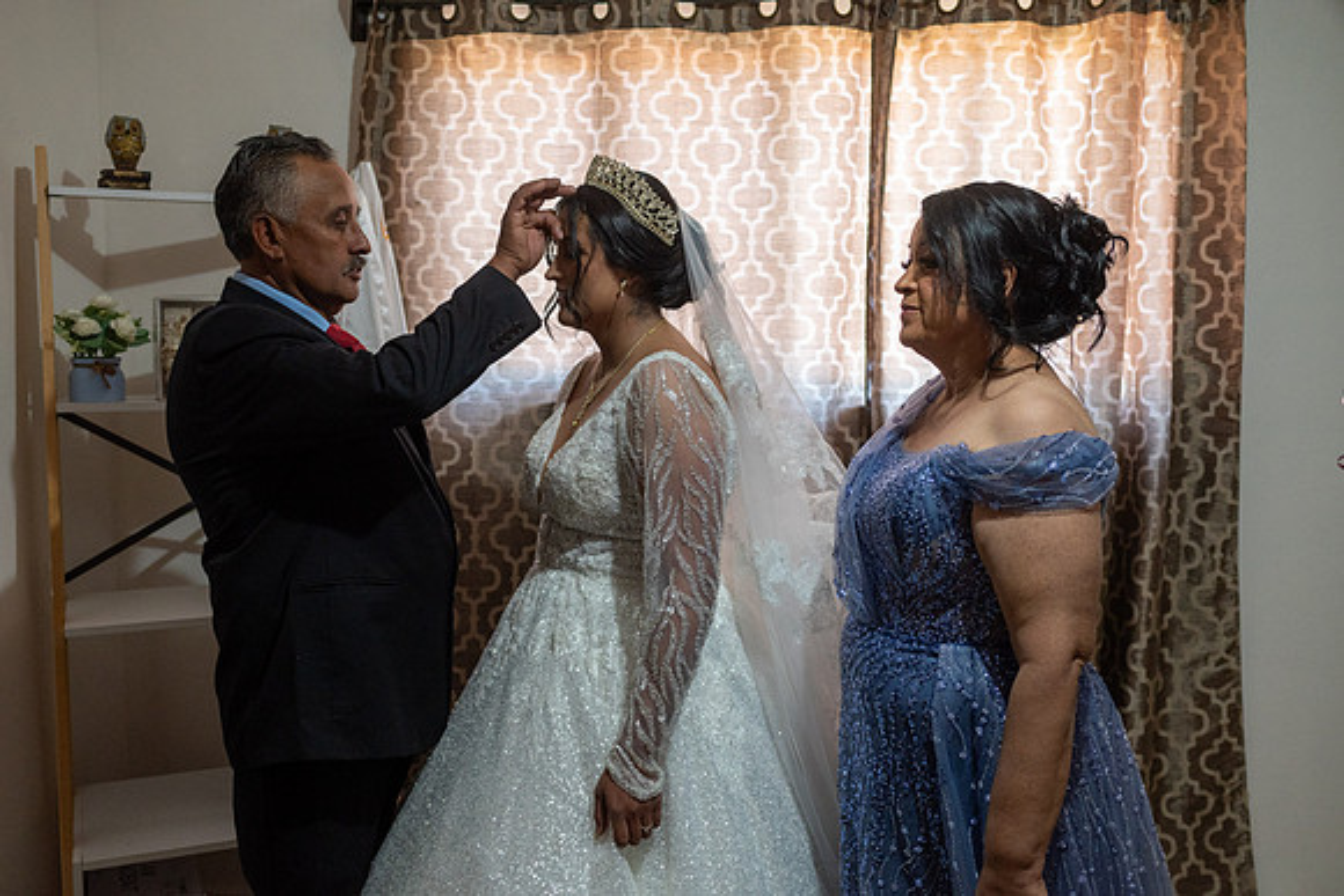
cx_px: 672
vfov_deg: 37.9
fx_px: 1307
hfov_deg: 54.4
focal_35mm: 35
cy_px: 448
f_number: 3.5
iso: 1600
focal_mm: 35
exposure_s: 1/125
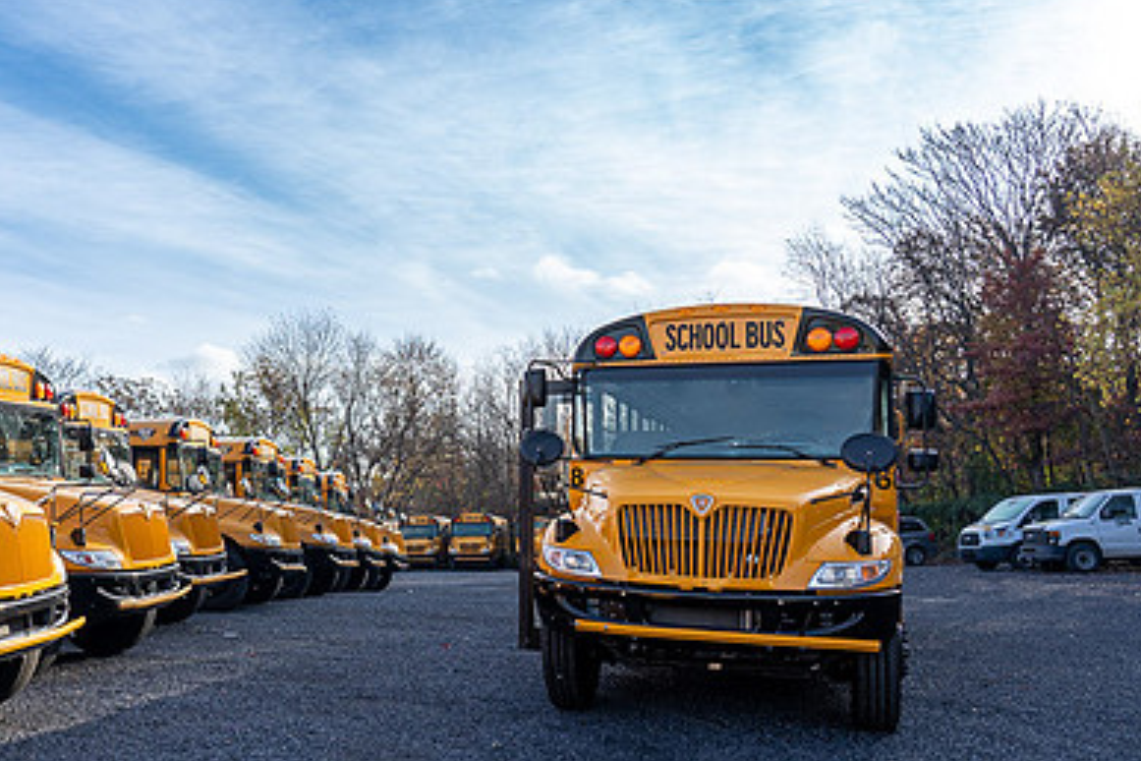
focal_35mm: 36
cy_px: 388
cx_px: 310
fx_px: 1141
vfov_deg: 36.9
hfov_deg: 51.3
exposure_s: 1/400
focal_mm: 24
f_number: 5.6
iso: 125
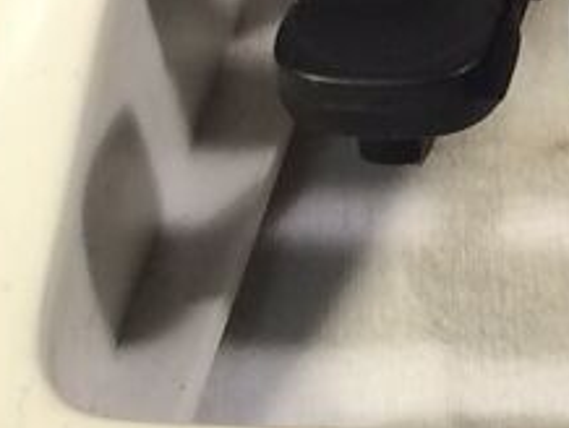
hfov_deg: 8.2
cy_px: -512
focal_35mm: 217
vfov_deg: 6.6
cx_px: 1509
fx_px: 3571
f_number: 2.2
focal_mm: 4.15
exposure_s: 1/33
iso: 32
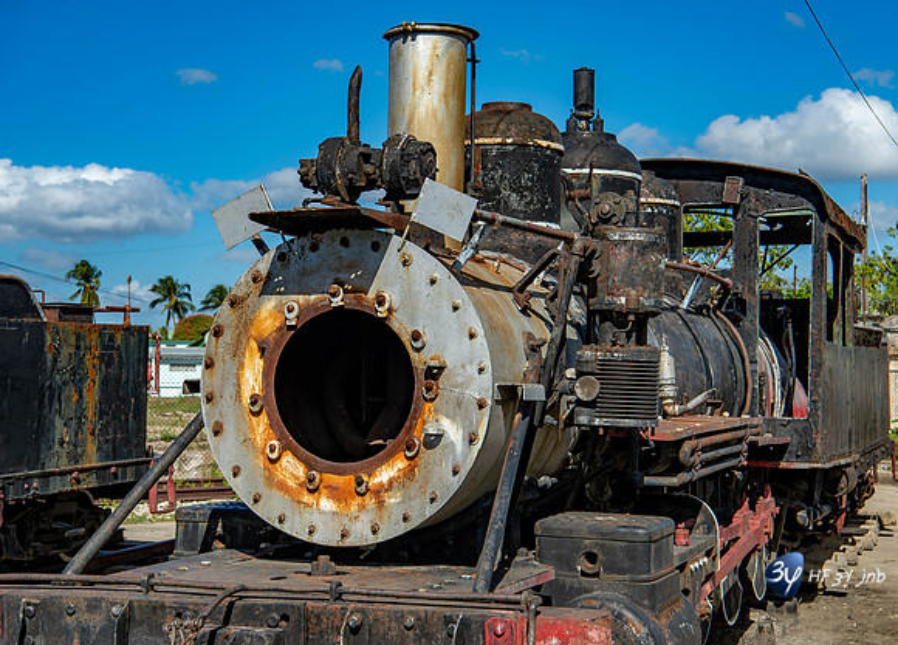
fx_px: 1459
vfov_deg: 24.9
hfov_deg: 34.2
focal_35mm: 57
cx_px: 506
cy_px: 309
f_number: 8
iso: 100
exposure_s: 1/250
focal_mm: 52
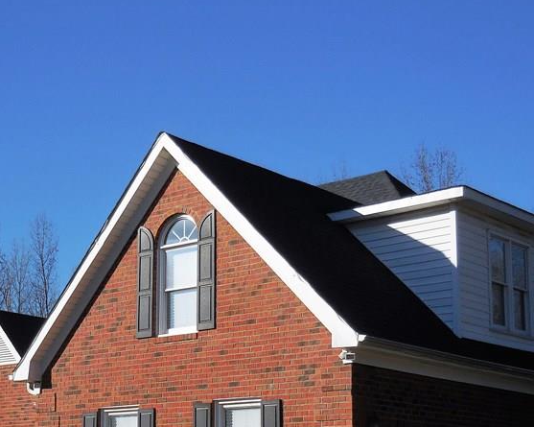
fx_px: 1106
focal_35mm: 70
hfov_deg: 26.9
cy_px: 313
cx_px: 167
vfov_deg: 21.7
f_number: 3.9
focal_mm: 7
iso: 125
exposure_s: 1/2000
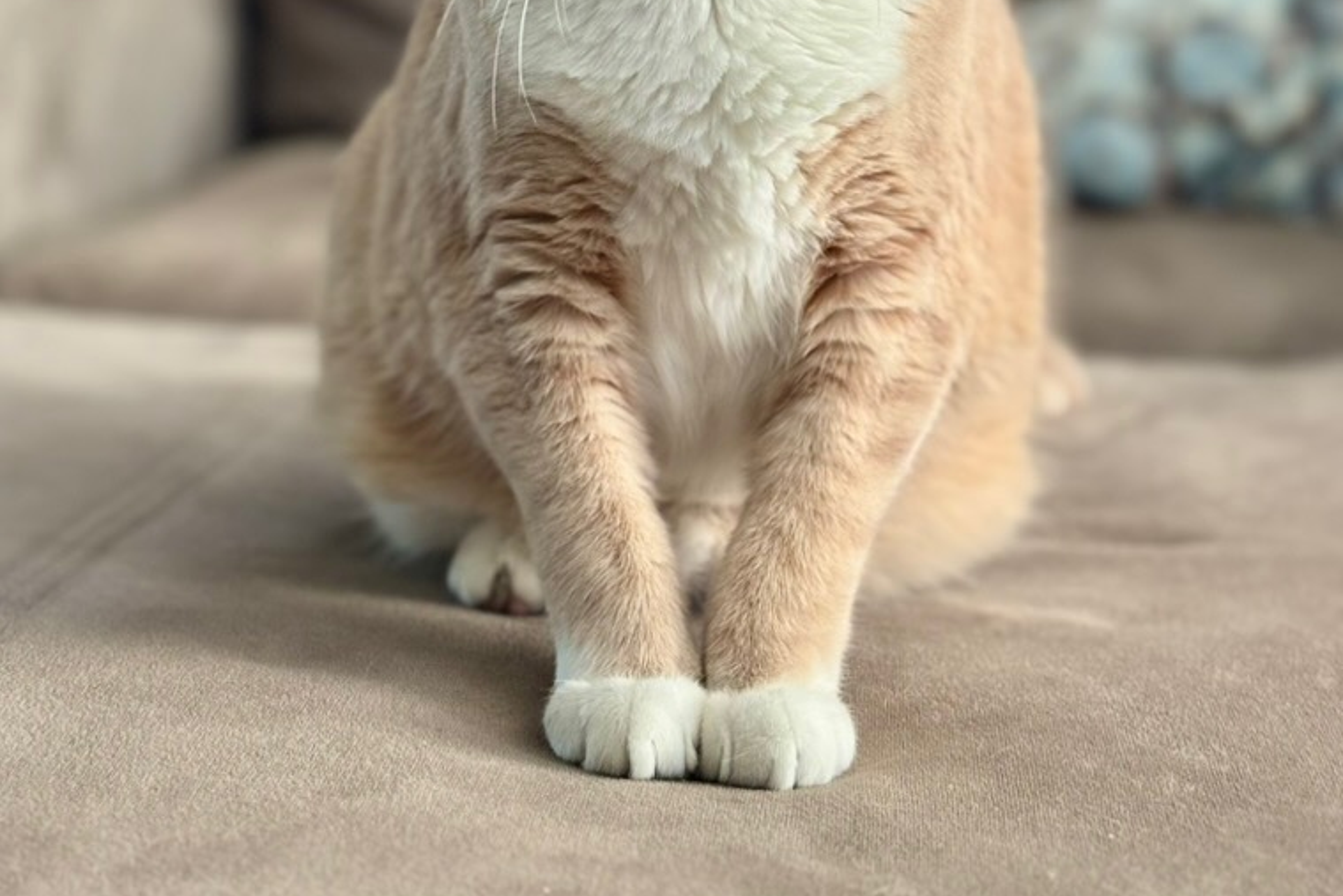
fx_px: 2723
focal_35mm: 73
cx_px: 665
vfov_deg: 18.2
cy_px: -5
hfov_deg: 27.7
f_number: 1.6
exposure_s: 1/40
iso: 160
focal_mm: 5.96
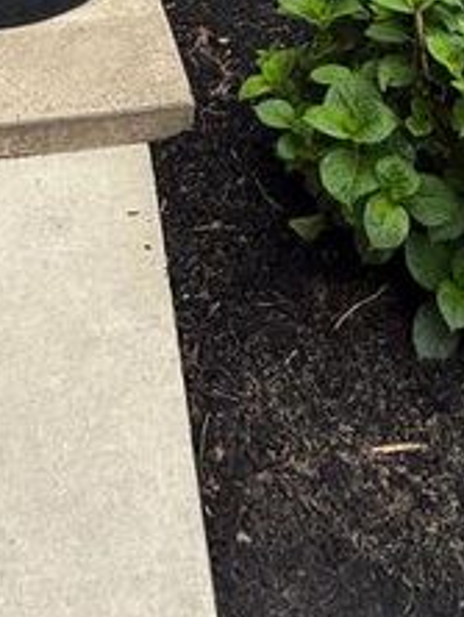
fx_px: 749
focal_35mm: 42
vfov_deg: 34.0
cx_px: 186
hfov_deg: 34.3
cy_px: -160
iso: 50
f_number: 2.2
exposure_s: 1/324
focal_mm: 2.22
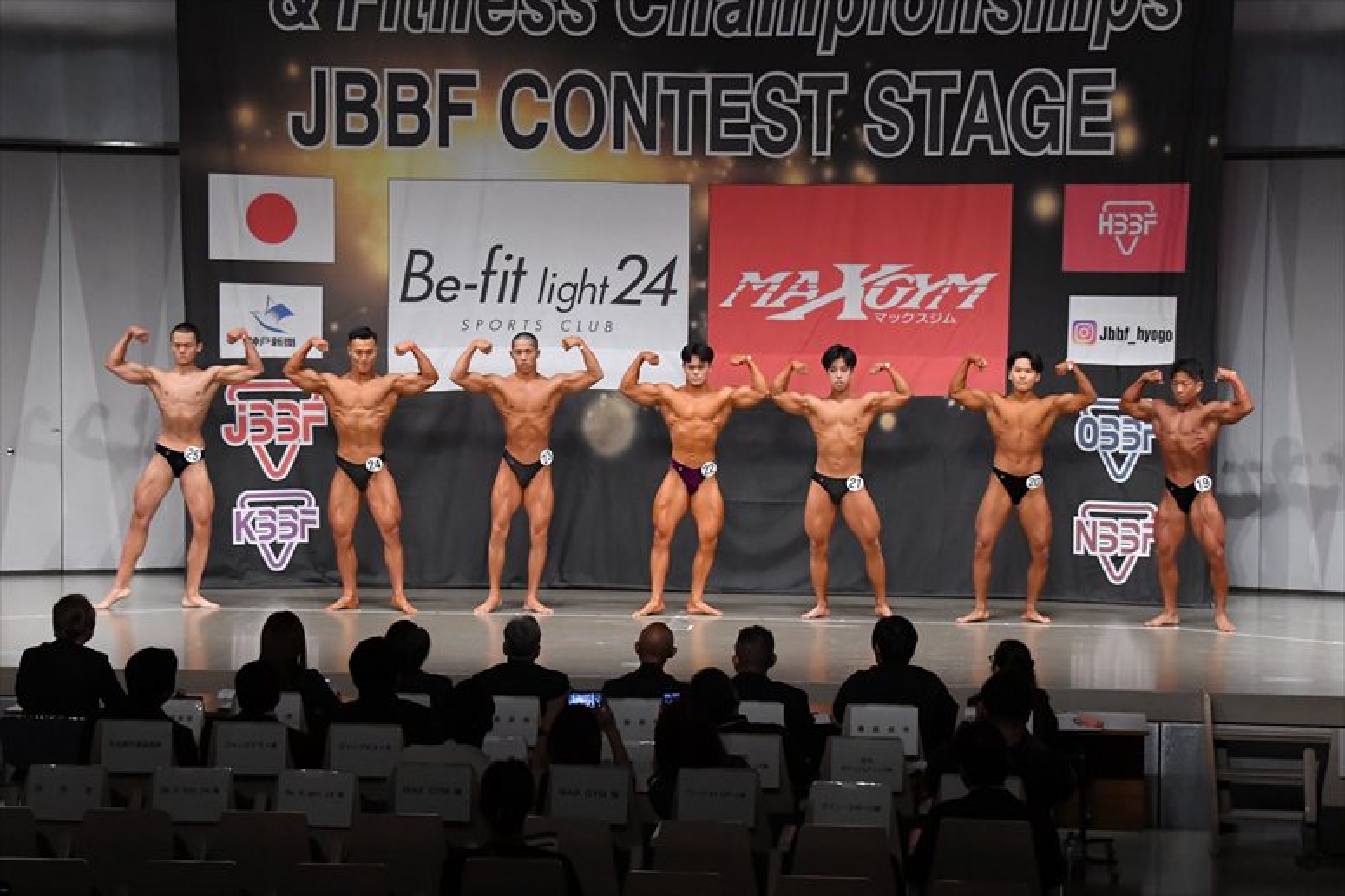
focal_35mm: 78
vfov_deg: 17.5
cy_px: 448
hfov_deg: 26.0
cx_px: 672
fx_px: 2913
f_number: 5.6
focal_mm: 52
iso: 5000
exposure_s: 1/400
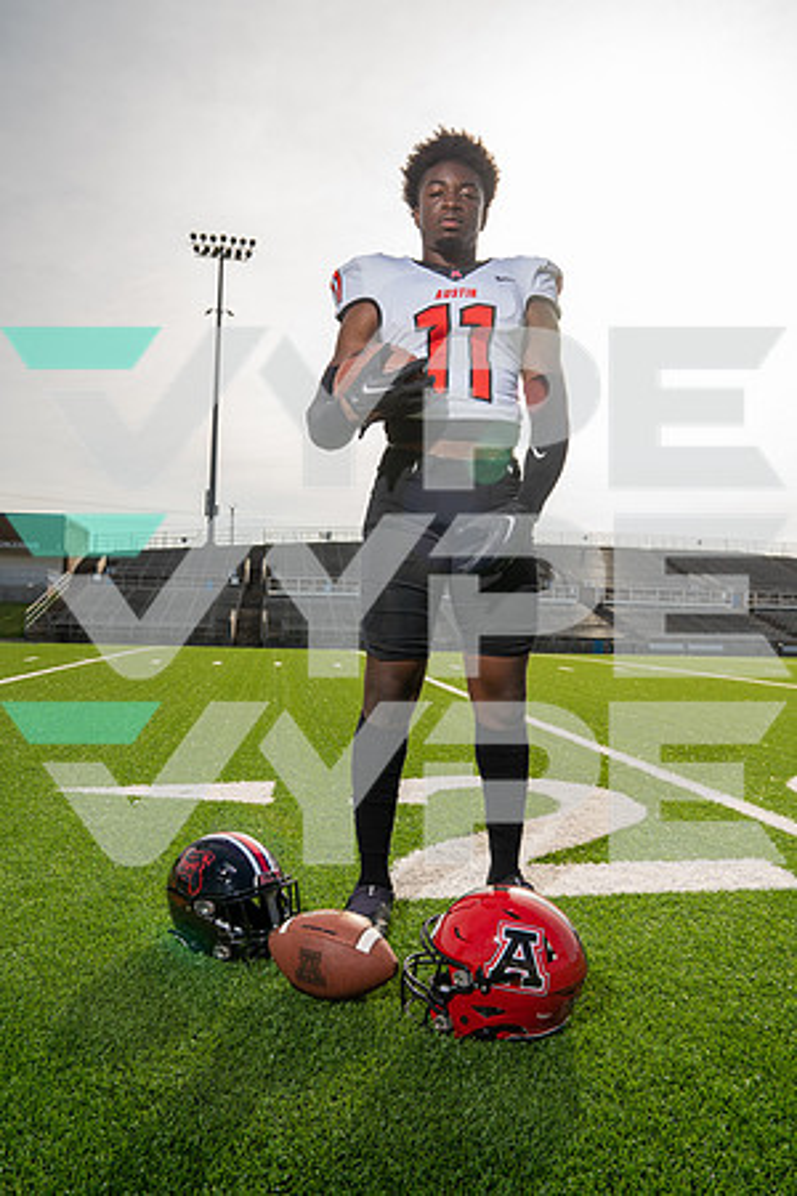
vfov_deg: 67.4
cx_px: 398
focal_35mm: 27
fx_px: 897
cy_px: 598
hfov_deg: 47.9
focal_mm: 27
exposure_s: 1/250
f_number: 6.3
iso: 100
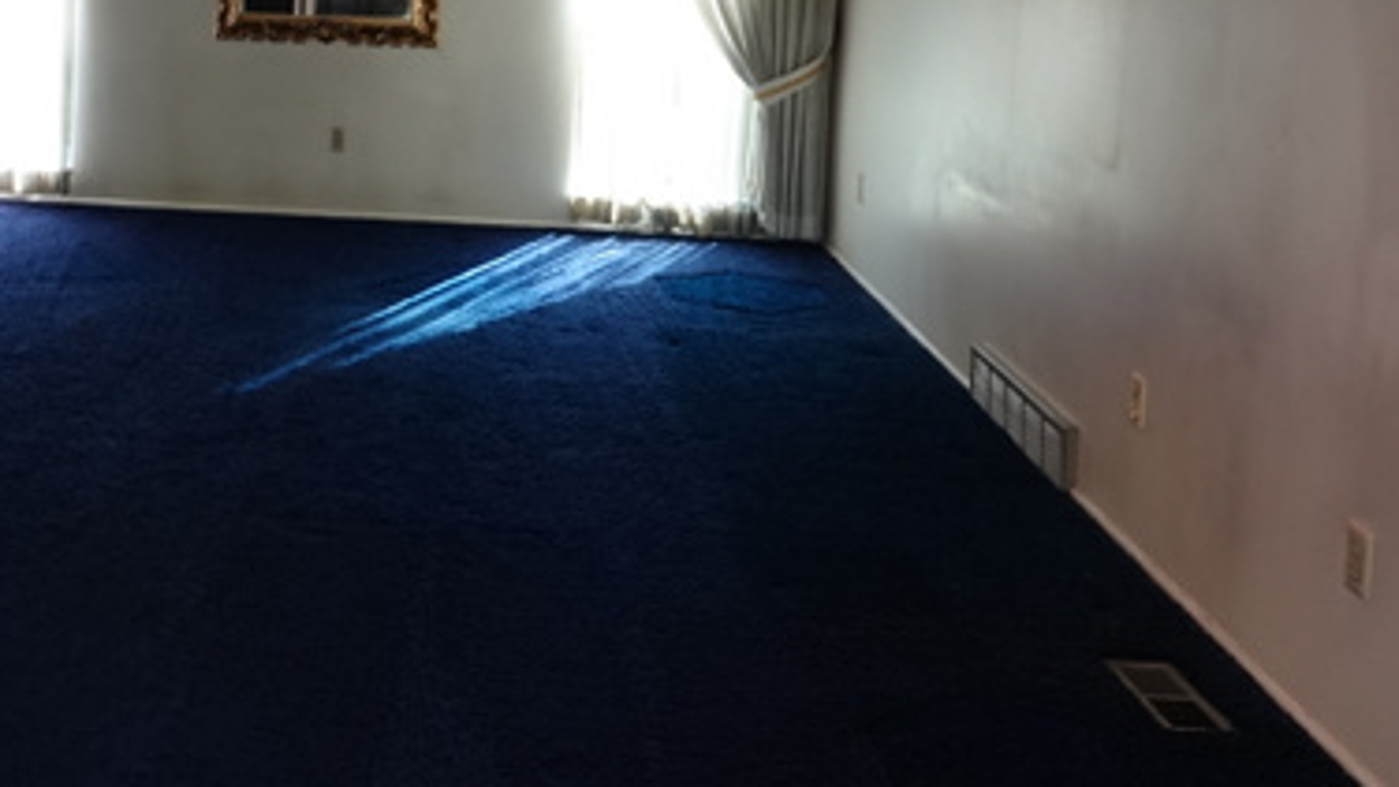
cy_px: 34
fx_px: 1595
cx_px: 280
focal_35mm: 43
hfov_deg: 45.0
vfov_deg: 26.5
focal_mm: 8.8
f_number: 2.5
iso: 320
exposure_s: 1/30
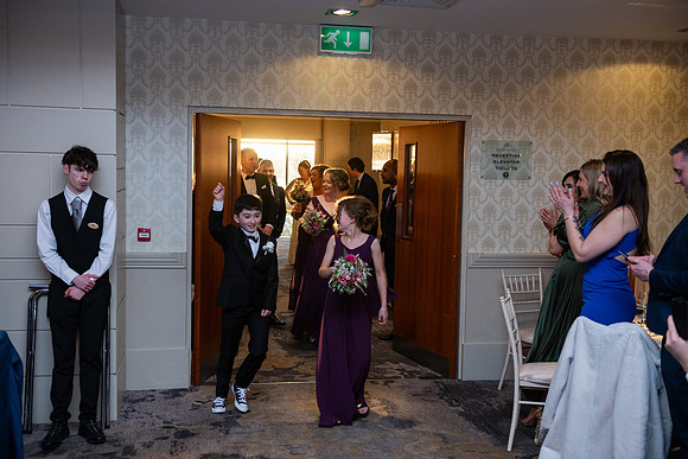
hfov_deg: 48.4
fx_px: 765
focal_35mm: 40
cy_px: 230
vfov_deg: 33.4
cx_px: 344
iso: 800
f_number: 3.5
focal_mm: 40
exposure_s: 1/160
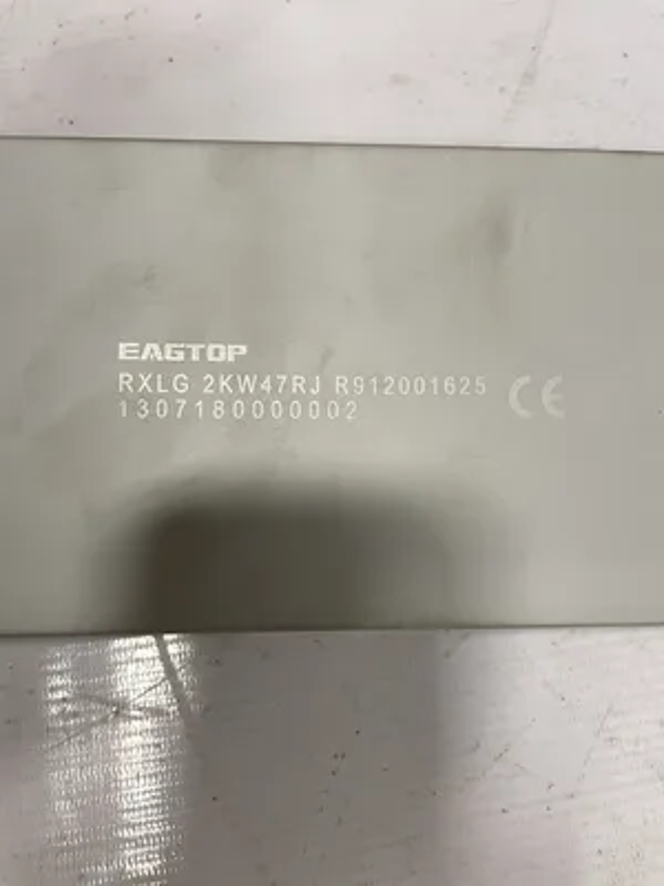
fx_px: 665
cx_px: 332
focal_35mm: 26
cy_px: 443
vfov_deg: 67.3
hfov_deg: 53.1
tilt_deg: -74.8
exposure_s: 1/60
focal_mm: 4.2
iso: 125
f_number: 1.6
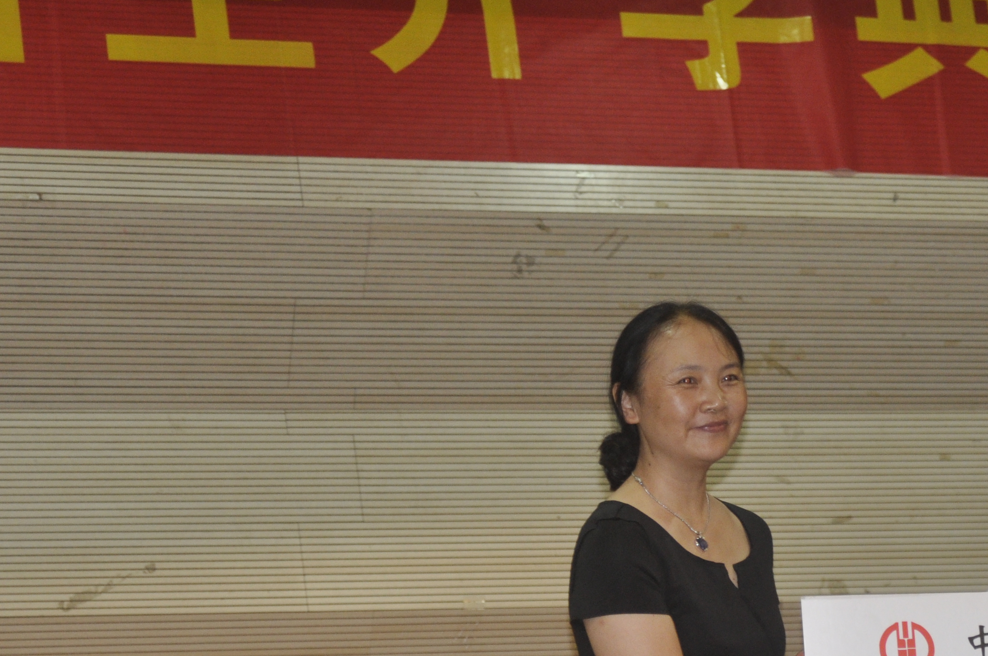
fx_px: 4112
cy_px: 584
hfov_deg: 13.6
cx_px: 823
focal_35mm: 150
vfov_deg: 9.1
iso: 640
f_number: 3.8
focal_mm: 52
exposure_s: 1/60
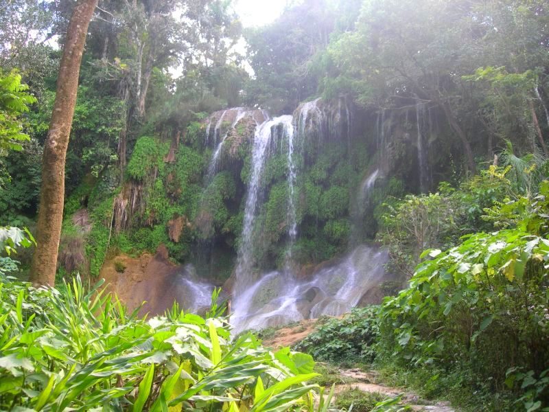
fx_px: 603
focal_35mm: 38
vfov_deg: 37.7
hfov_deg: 49.0
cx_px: 274
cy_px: 206
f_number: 2.8
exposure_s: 1/73.2
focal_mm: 7.8
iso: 50
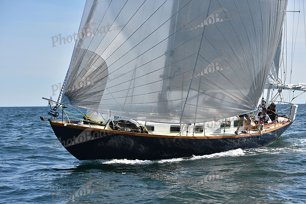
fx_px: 782
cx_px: 153
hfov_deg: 22.1
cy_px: 102
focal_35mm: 92
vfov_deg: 14.9
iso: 250
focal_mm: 92
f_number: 6.3
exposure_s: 1/1600
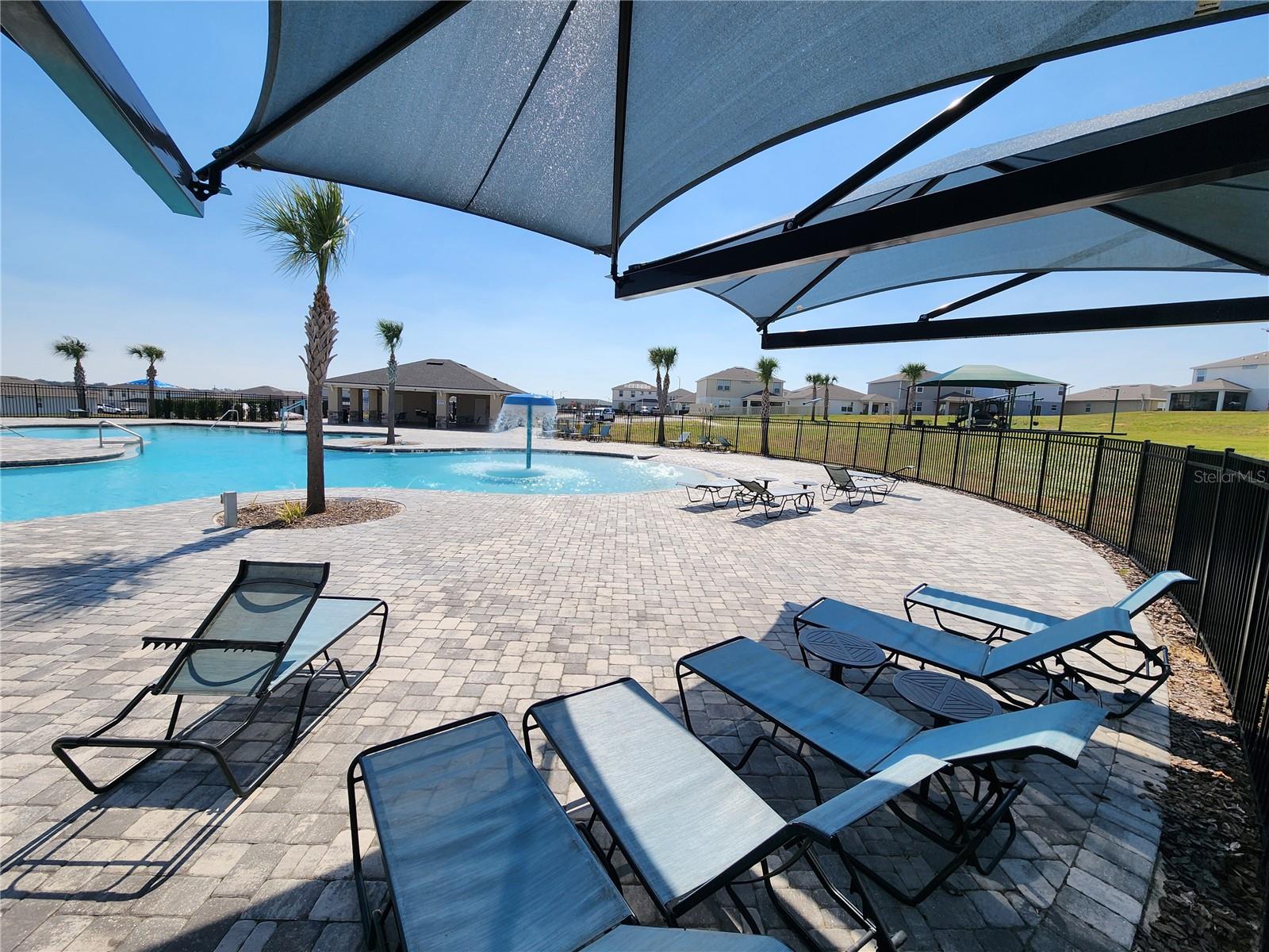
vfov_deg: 89.9
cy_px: 476
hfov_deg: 106.2
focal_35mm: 13
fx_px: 477
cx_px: 634
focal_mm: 2.2
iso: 50
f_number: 2.2
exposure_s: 1/2657
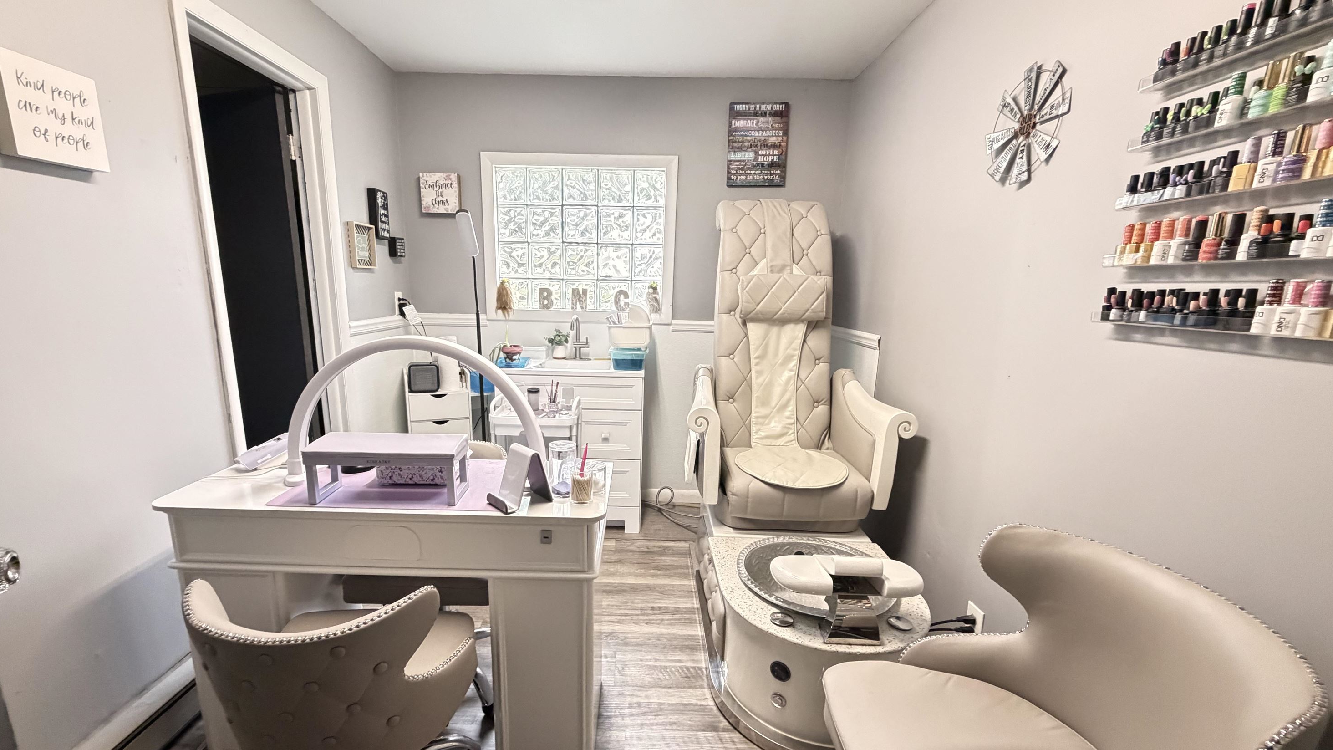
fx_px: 566
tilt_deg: -12.8
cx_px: 639
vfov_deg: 66.9
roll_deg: -0.9
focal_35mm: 16
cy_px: 415
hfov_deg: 99.3
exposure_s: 1/60
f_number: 2.2
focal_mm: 2.22
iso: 640
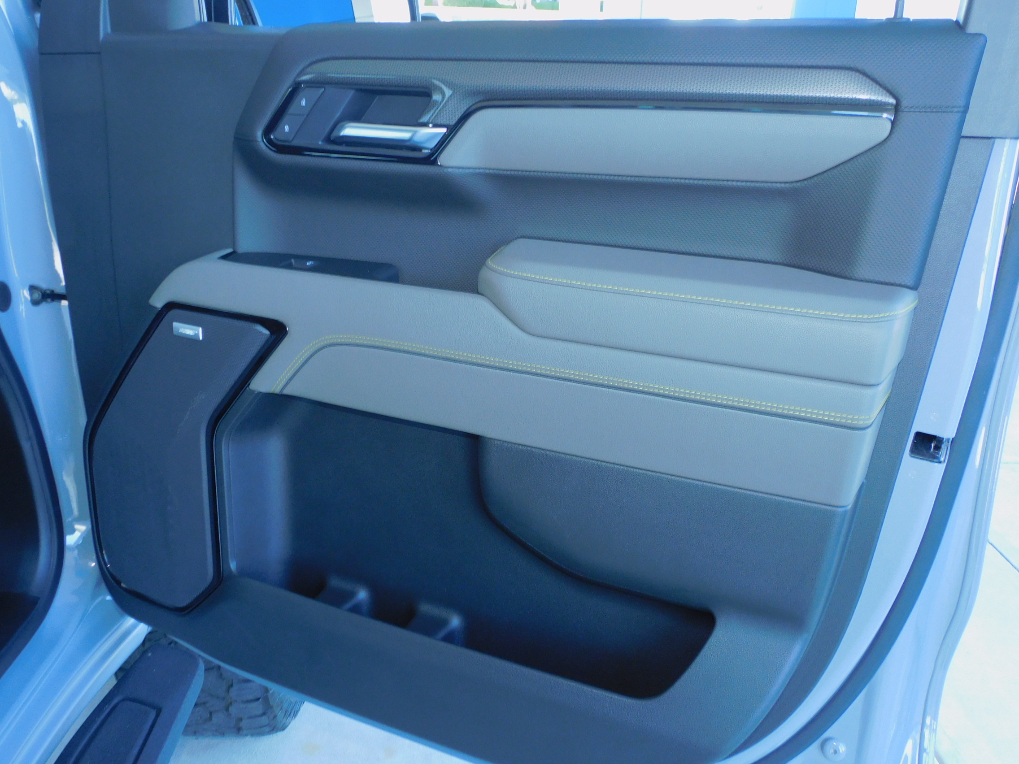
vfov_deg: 46.8
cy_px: 382
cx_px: 510
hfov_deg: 60.0
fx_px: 883
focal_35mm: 30
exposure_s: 1/30
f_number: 3.5
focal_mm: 5.4
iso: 200
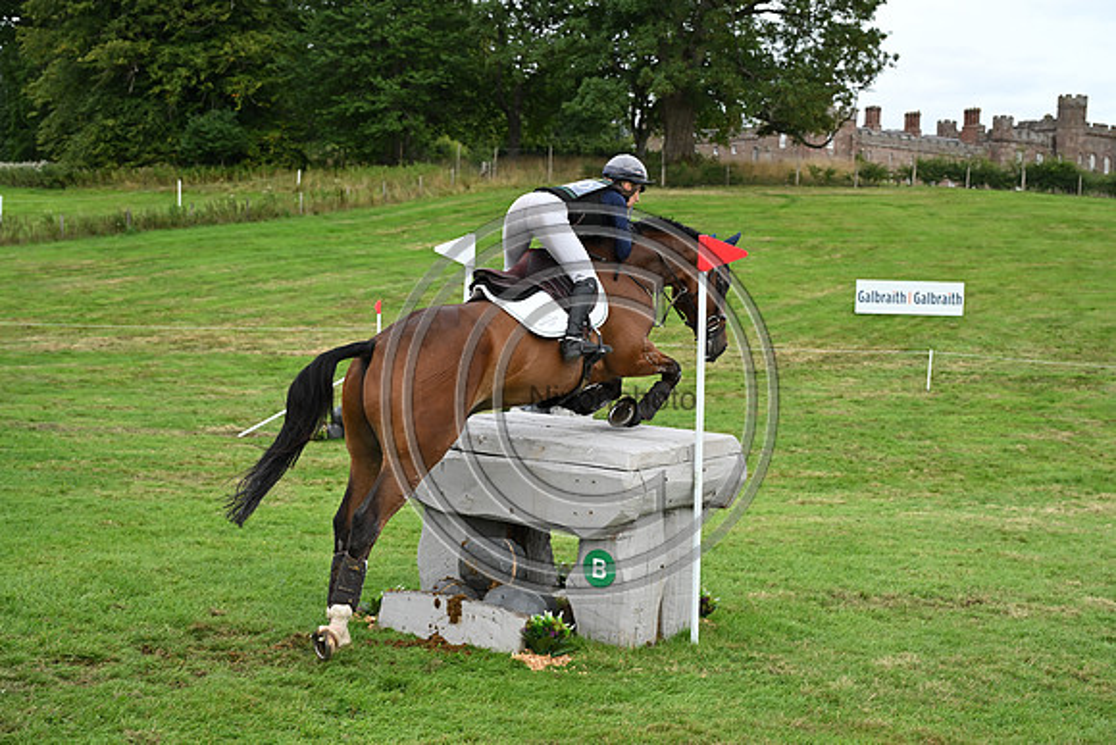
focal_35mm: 53
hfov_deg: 37.5
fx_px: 1643
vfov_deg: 25.5
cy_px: 372
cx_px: 558
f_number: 4.5
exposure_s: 1/1250
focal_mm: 53
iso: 560
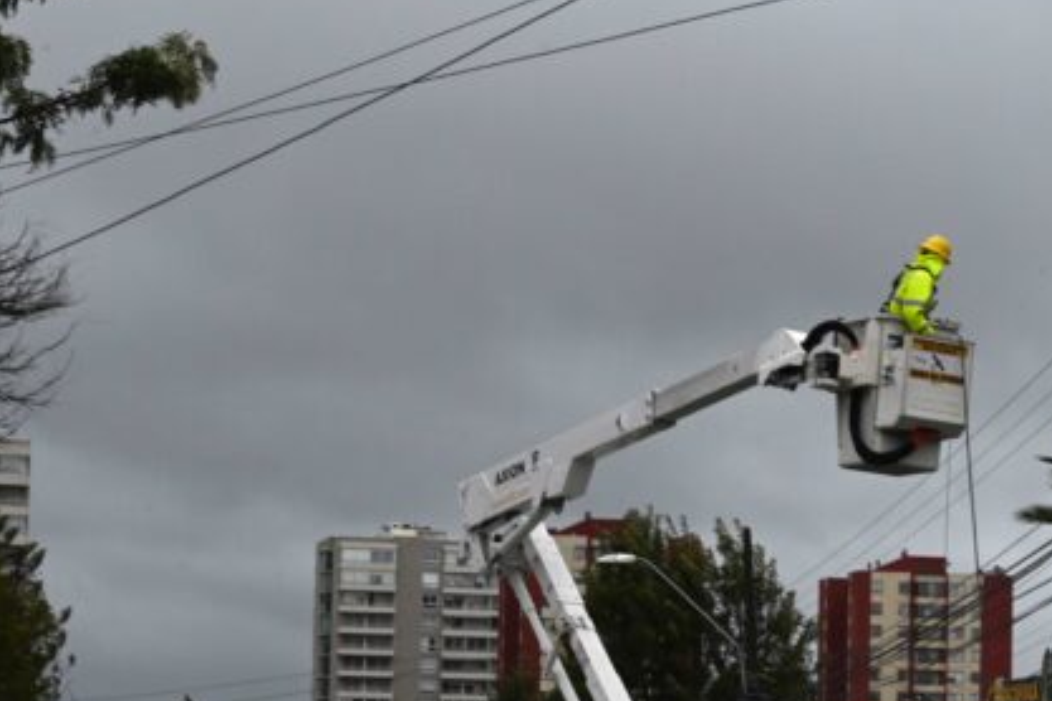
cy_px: 574
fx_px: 3769
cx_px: 959
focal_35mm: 129
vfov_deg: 10.6
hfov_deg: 15.7
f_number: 16
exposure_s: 1/160
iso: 800
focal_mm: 70
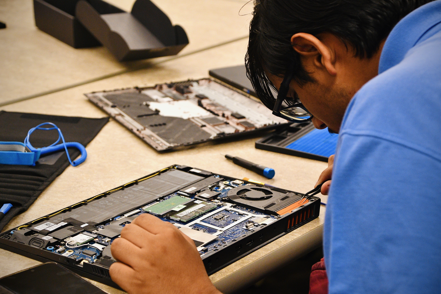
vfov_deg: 15.7
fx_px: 1066
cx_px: 220
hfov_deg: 23.4
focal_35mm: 87
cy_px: 147
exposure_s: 1/125
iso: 2000
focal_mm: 58
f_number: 4.8
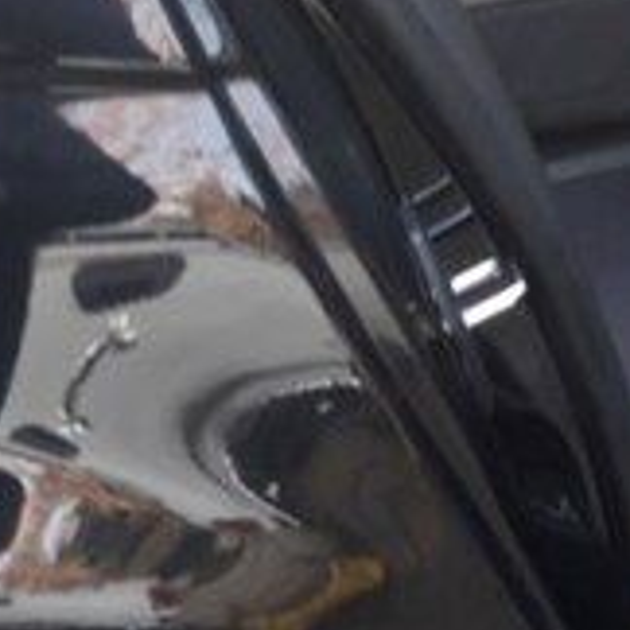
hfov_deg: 22.2
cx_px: -86
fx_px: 1503
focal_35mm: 73
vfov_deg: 20.9
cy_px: 879
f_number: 1.9
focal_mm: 3.6
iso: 64
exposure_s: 1/50
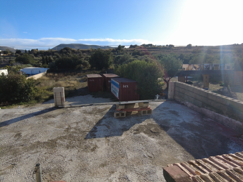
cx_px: 122
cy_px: 91
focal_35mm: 20
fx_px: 140
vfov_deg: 66.0
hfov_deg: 81.7
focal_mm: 4.4
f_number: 1.8
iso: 100
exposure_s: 1/1250
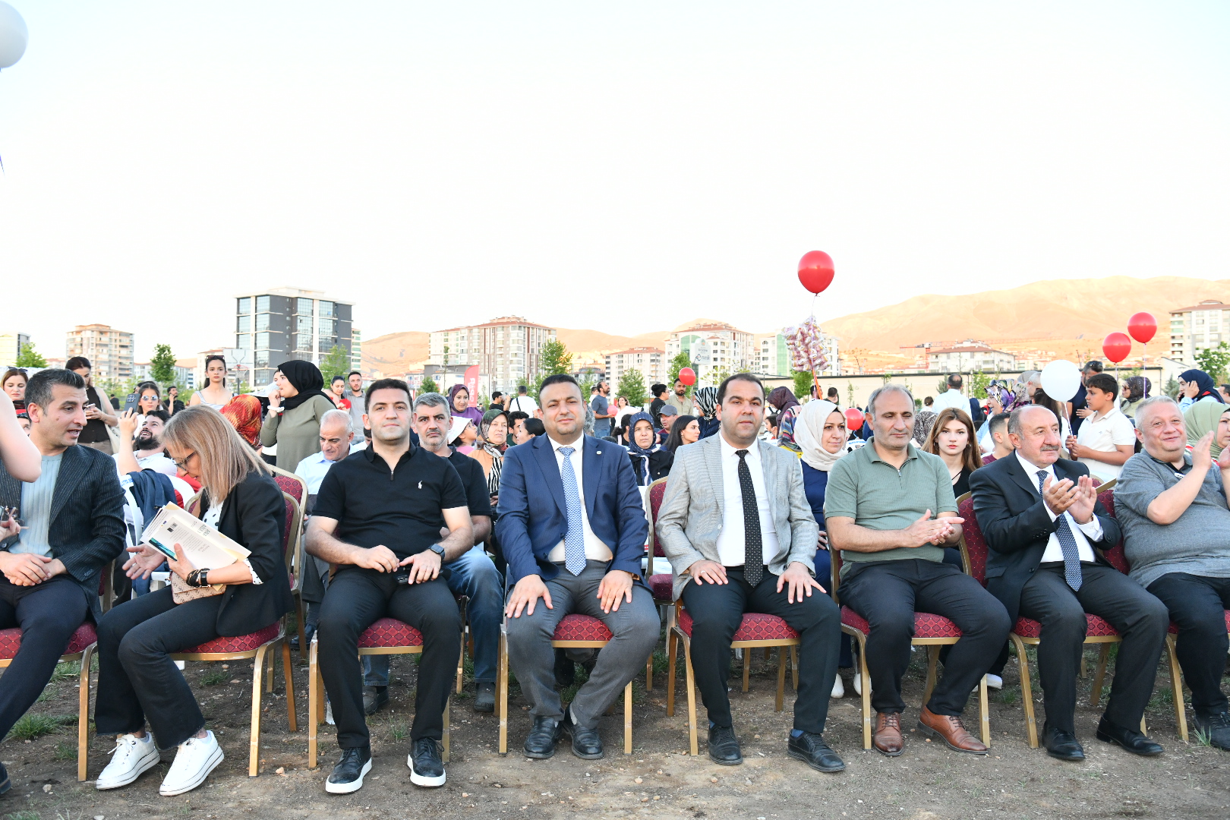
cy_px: 410
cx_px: 615
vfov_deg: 41.1
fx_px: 1093
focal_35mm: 32
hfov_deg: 58.7
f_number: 5
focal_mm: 32
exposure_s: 1/200
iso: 1250
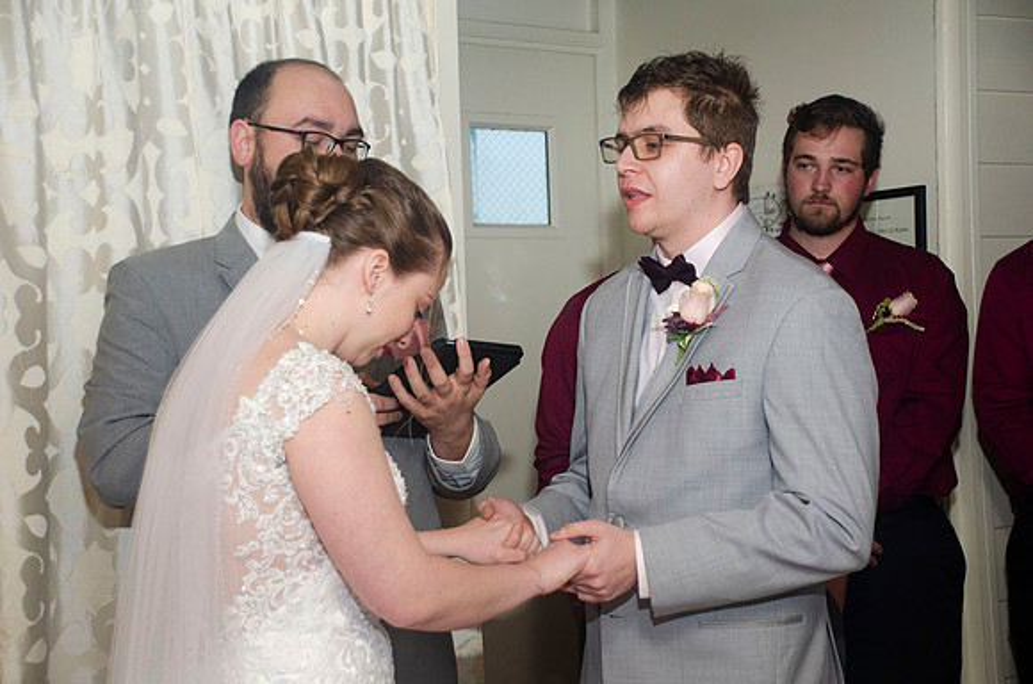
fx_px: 1890
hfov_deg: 30.6
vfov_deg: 20.5
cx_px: 516
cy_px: 342
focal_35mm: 66
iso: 400
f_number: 4.5
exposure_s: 1/80
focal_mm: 44
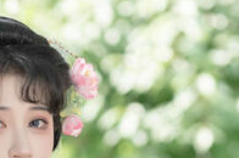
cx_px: -90
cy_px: 352
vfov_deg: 3.0
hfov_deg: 4.5
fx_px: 3022
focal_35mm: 456
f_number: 2.8
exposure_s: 1/160
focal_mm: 85
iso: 160
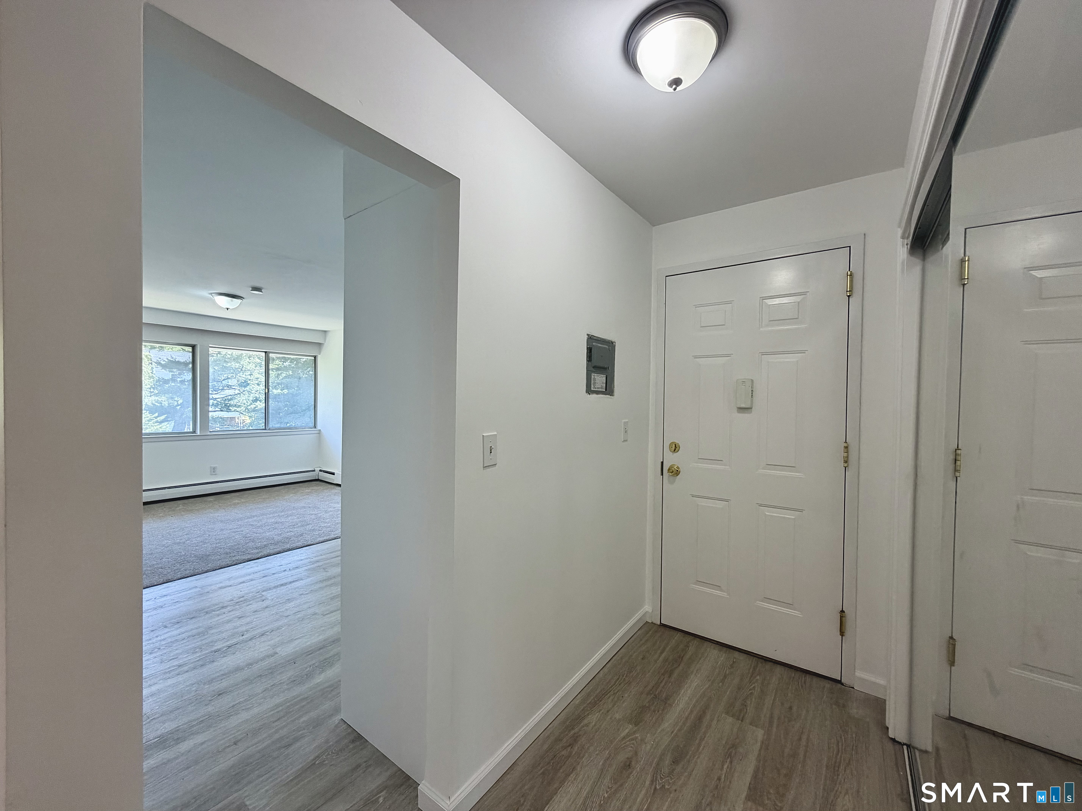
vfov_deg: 85.7
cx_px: 541
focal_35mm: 14
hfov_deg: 102.1
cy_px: 406
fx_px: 438
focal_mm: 2.22
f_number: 2.2
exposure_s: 1/120
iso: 125
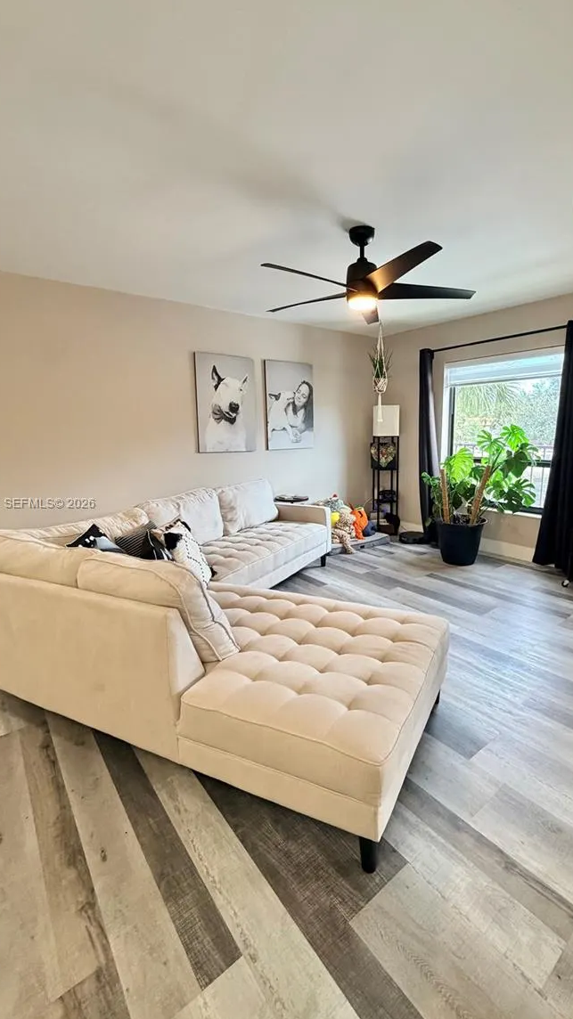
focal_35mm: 16
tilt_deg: -9.2
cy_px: 504
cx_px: 331
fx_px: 432
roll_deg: +0.1
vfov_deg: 99.4
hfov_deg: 66.7
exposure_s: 1/120
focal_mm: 2.22
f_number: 2.2
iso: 320
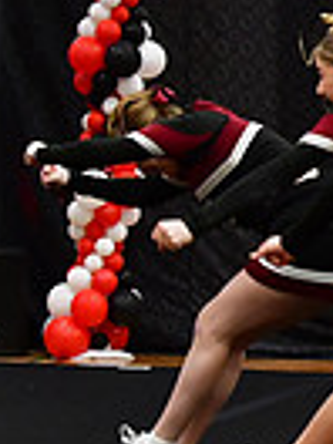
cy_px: 217
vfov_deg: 4.5
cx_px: 875
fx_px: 5682
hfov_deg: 3.3
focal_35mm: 443
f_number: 4
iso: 4000
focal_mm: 70
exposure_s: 1/500
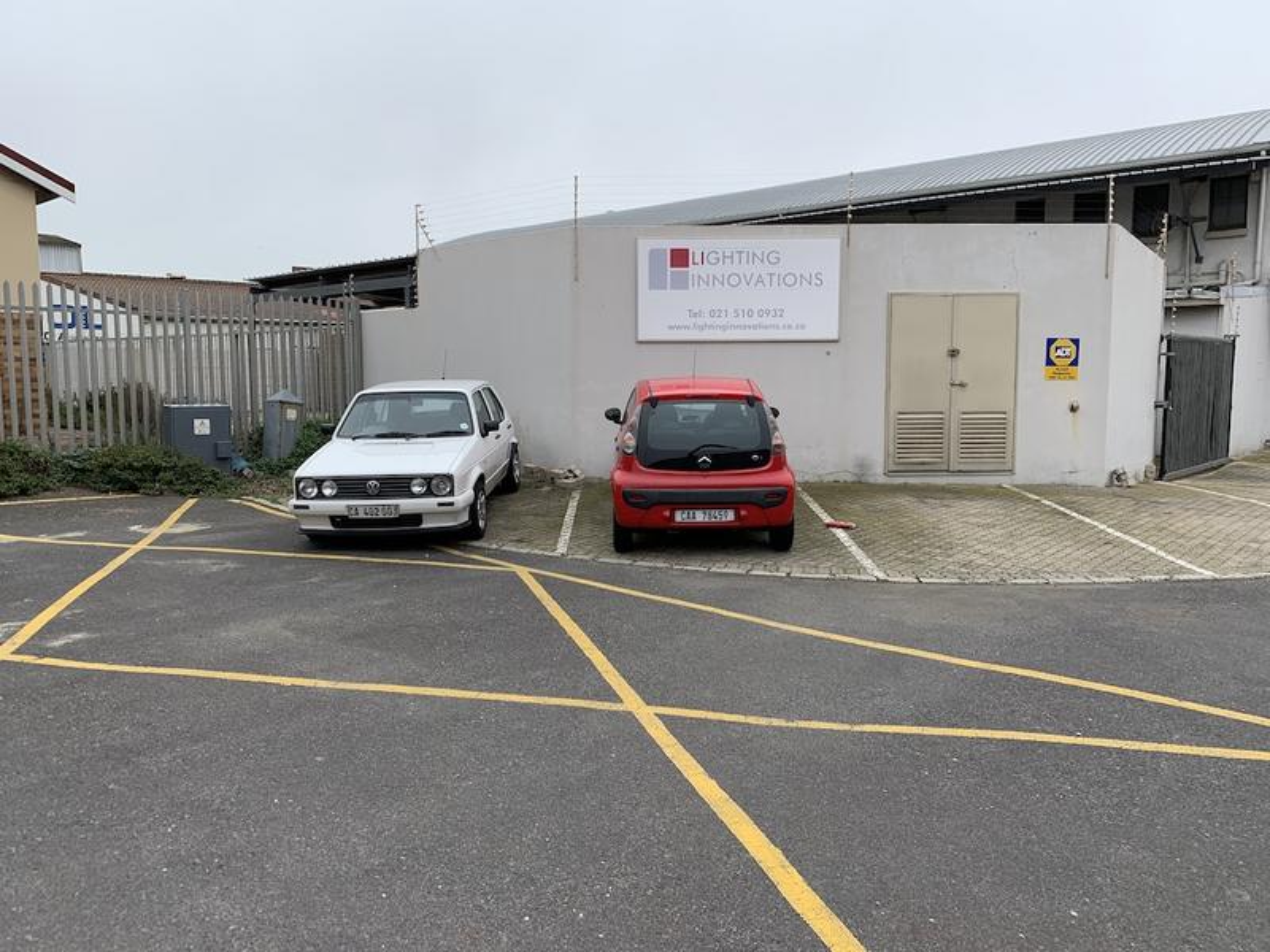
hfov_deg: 67.3
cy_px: 476
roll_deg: -0.4
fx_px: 954
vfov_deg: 53.1
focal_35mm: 26
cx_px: 635
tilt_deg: -5.4
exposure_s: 1/437
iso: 25
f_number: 1.8
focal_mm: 4.25
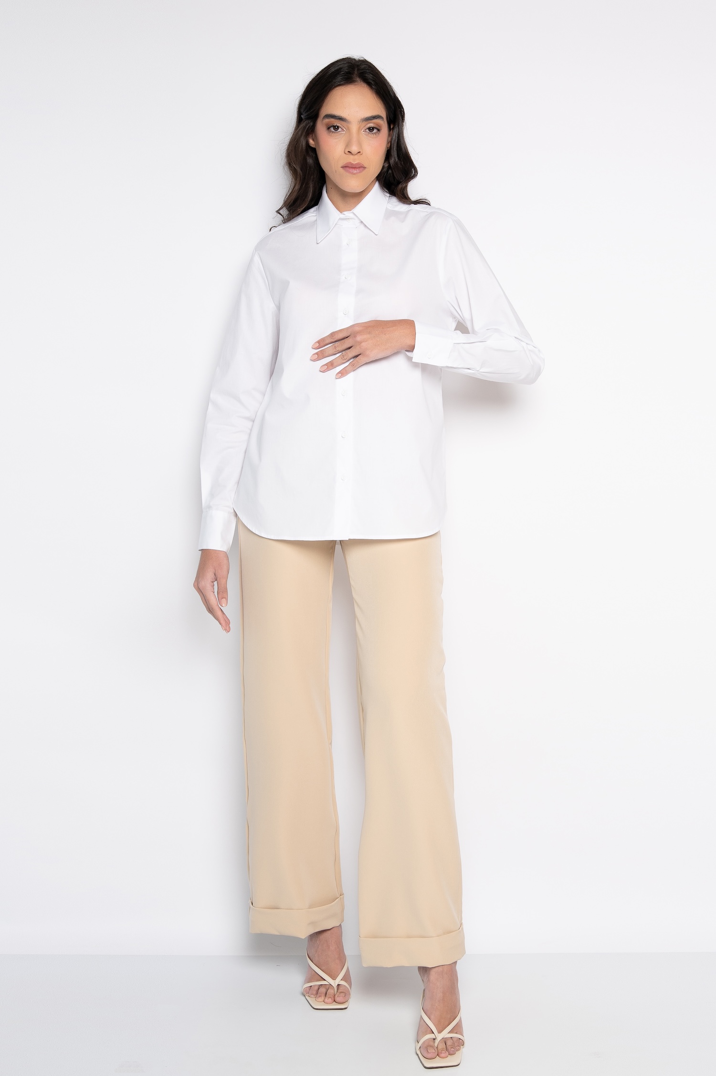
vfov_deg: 48.5
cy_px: 538
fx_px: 1195
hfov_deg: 33.4
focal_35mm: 40
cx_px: 358
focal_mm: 40
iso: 200
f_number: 5
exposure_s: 1/125
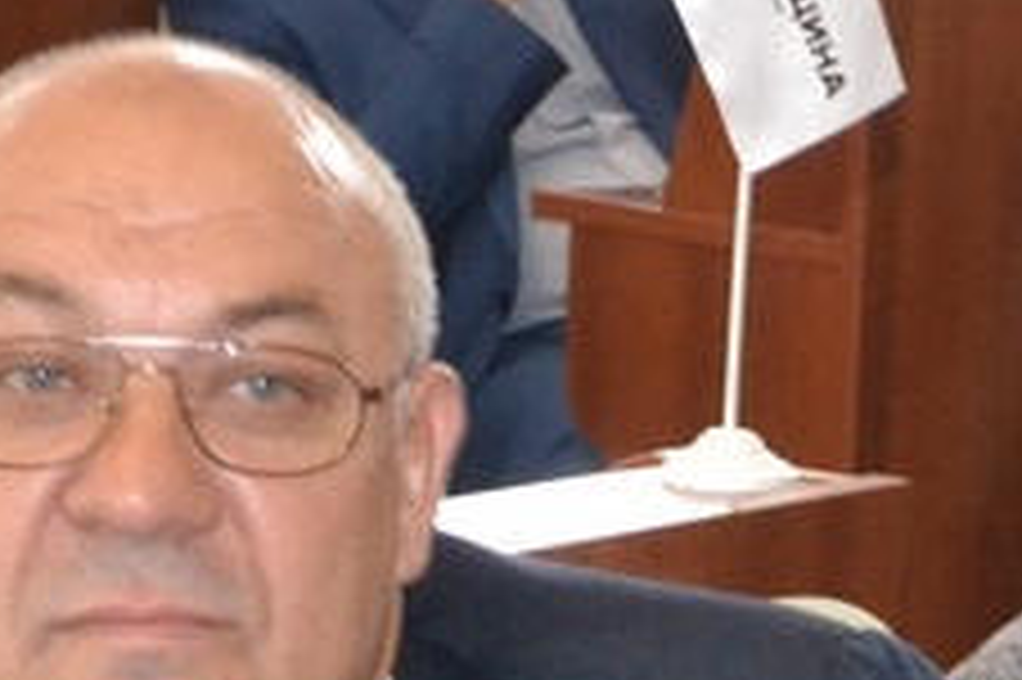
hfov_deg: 16.1
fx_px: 3603
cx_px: 626
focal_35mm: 127
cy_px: 880
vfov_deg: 10.5
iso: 3200
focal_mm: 30
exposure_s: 1/60
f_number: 4.5
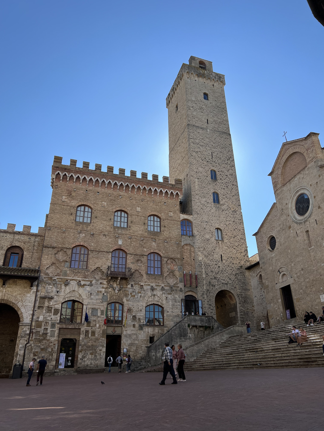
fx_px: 324
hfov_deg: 53.1
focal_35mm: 26
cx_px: 162
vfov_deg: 67.3
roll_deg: -0.4
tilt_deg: +26.6
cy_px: 216
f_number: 1.5
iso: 50
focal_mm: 5.7
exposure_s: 1/3831
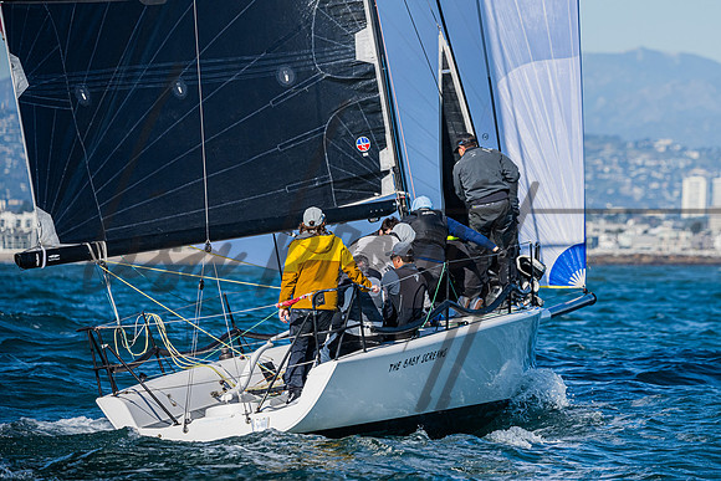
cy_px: 185
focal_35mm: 330
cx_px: 492
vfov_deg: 4.2
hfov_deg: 6.2
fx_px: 6610
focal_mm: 240
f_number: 5.6
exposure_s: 1/4000
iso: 400
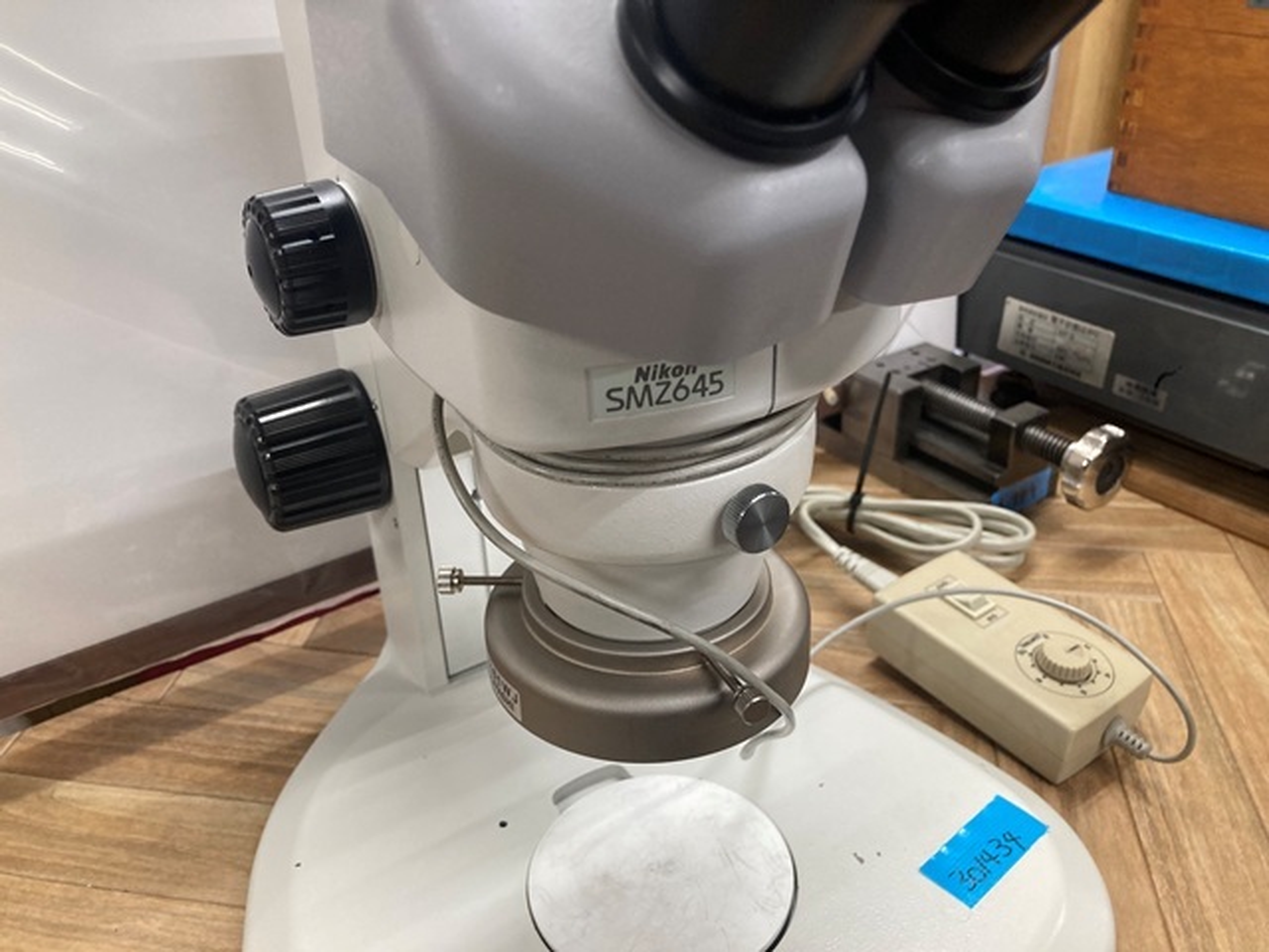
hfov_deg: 63.4
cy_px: 476
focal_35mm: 28
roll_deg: +0.8
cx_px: 634
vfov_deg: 49.7
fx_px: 1026
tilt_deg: -27.9
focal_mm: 3.99
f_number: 1.8
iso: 100
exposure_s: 1/60
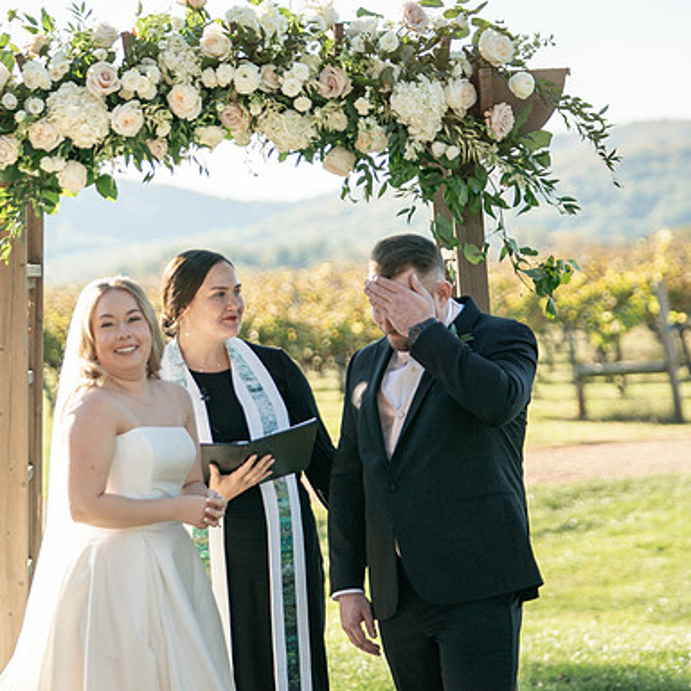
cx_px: 257
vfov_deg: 12.1
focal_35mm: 144
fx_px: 3252
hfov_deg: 12.1
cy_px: 276
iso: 100
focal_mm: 91
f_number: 2.8
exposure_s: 1/1250
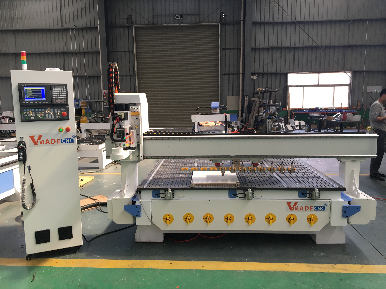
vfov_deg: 48.2
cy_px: 144
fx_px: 323
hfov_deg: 61.7
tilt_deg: -7.2
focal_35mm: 29
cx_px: 193
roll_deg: +0.5
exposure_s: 1/33
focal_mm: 4.15
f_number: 2.2
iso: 25
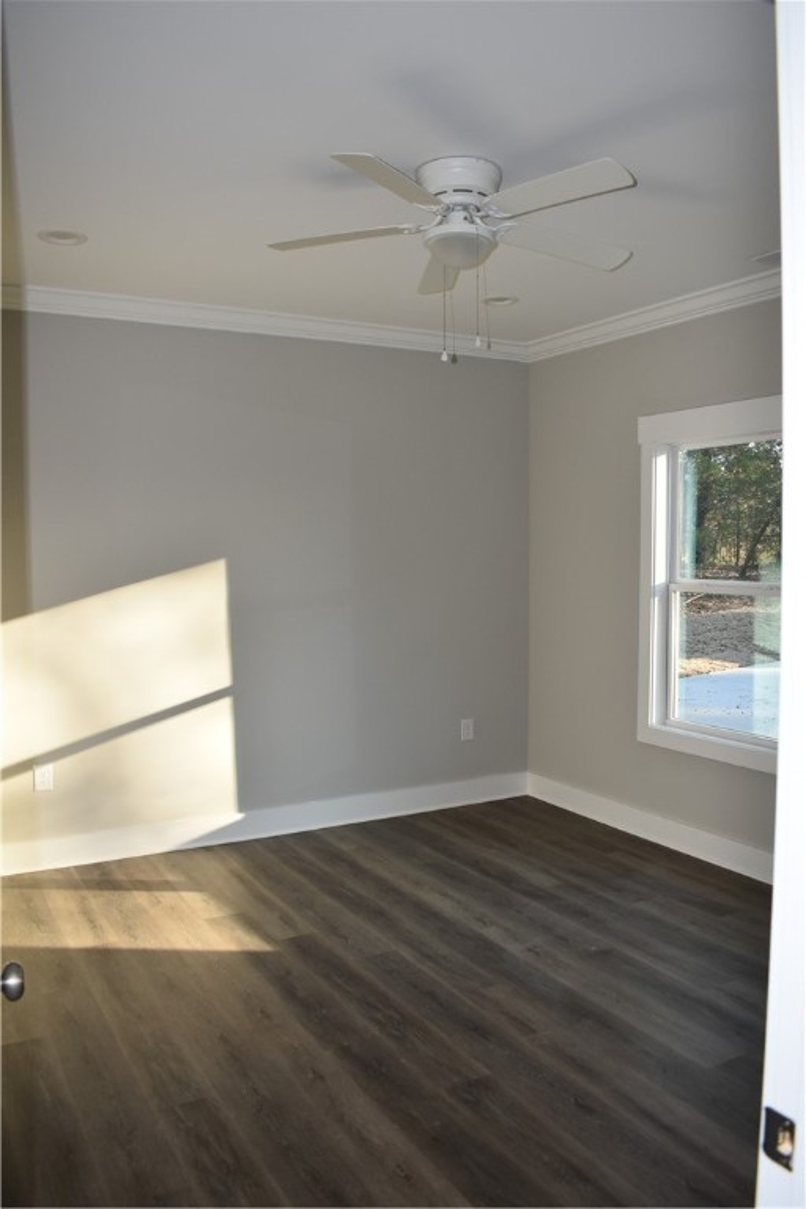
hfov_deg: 47.9
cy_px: 604
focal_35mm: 27
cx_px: 403
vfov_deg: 67.4
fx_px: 907
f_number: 5
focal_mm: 18
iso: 500
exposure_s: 1/200
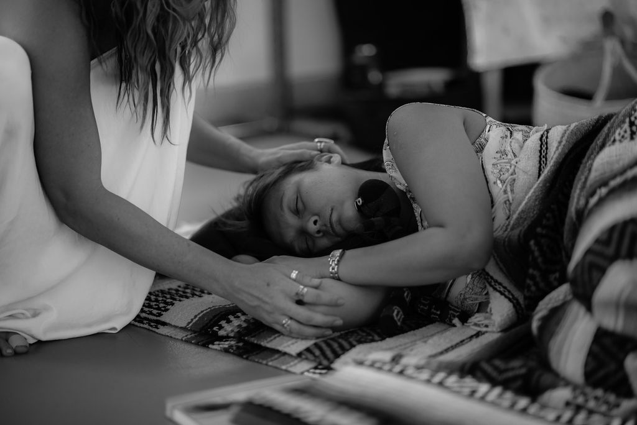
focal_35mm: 85
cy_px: 212
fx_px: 1505
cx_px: 318
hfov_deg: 23.9
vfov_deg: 16.1
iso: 400
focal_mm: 85
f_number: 1.4
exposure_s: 1/500
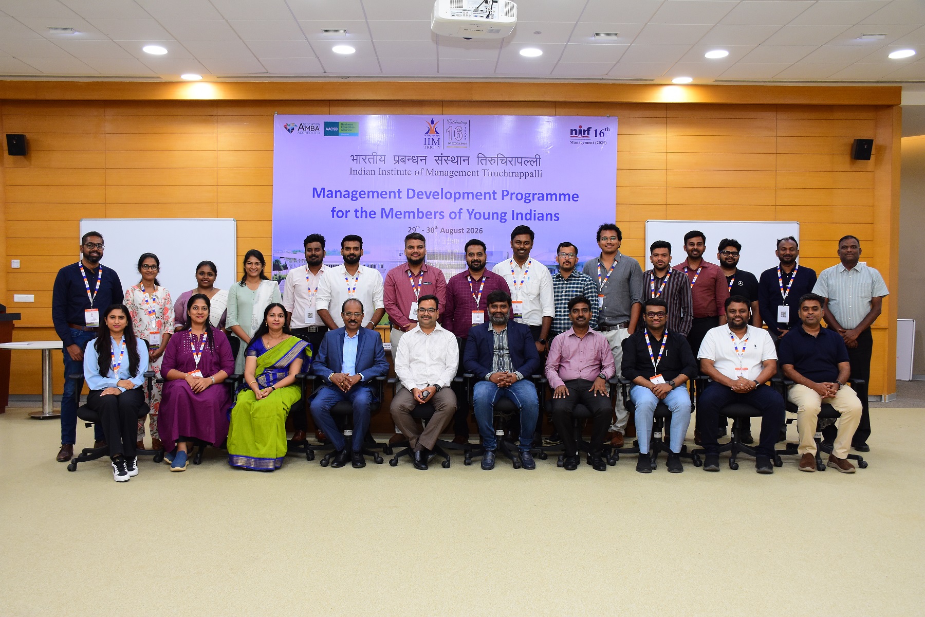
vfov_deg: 40.0
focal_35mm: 33
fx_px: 848
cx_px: 462
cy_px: 308
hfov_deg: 57.2
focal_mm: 22
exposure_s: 1/60
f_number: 5.6
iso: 1000
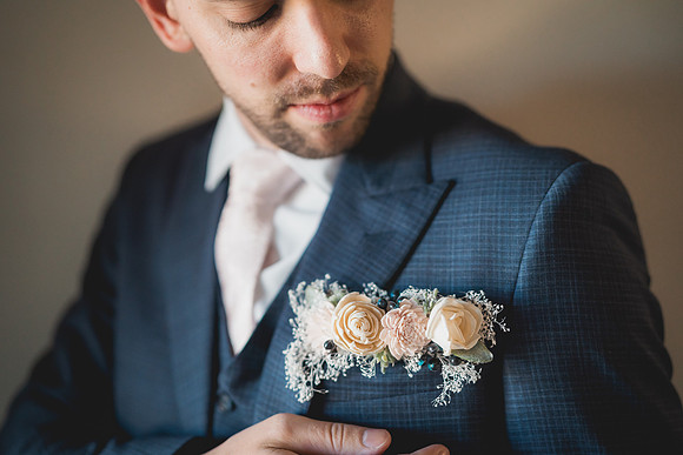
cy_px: 228
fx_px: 970
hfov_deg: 38.8
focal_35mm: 51
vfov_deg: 26.4
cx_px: 342
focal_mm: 50
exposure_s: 1/640
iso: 1250
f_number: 1.4
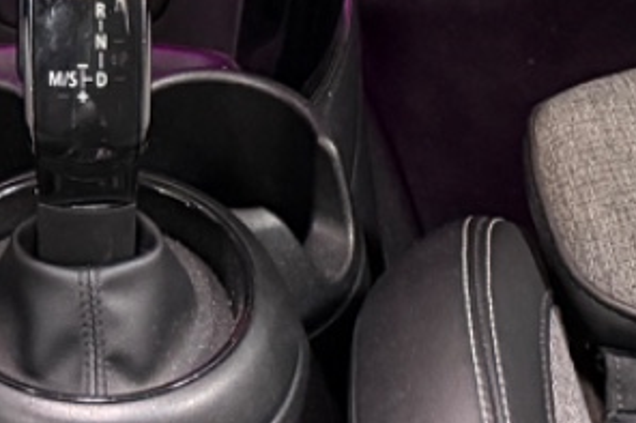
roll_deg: -0.6
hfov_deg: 15.0
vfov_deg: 9.0
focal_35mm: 135
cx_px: 32
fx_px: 2384
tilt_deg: -21.1
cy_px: -625
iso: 800
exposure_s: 1/33
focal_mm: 6.76
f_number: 1.78
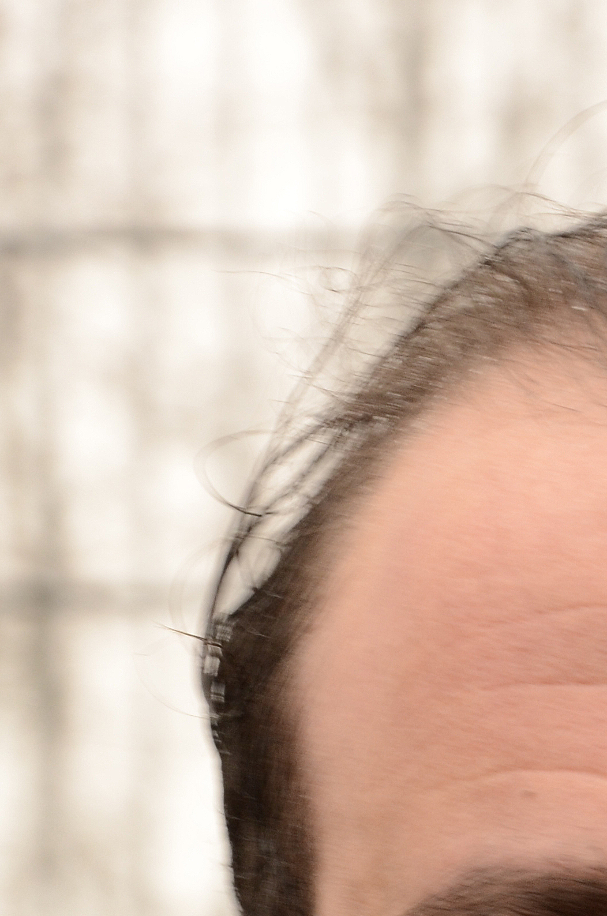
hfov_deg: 3.5
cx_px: 816
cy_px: 1343
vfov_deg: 5.2
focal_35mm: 396
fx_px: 10047
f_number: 8
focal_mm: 85
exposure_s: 1/80
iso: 400
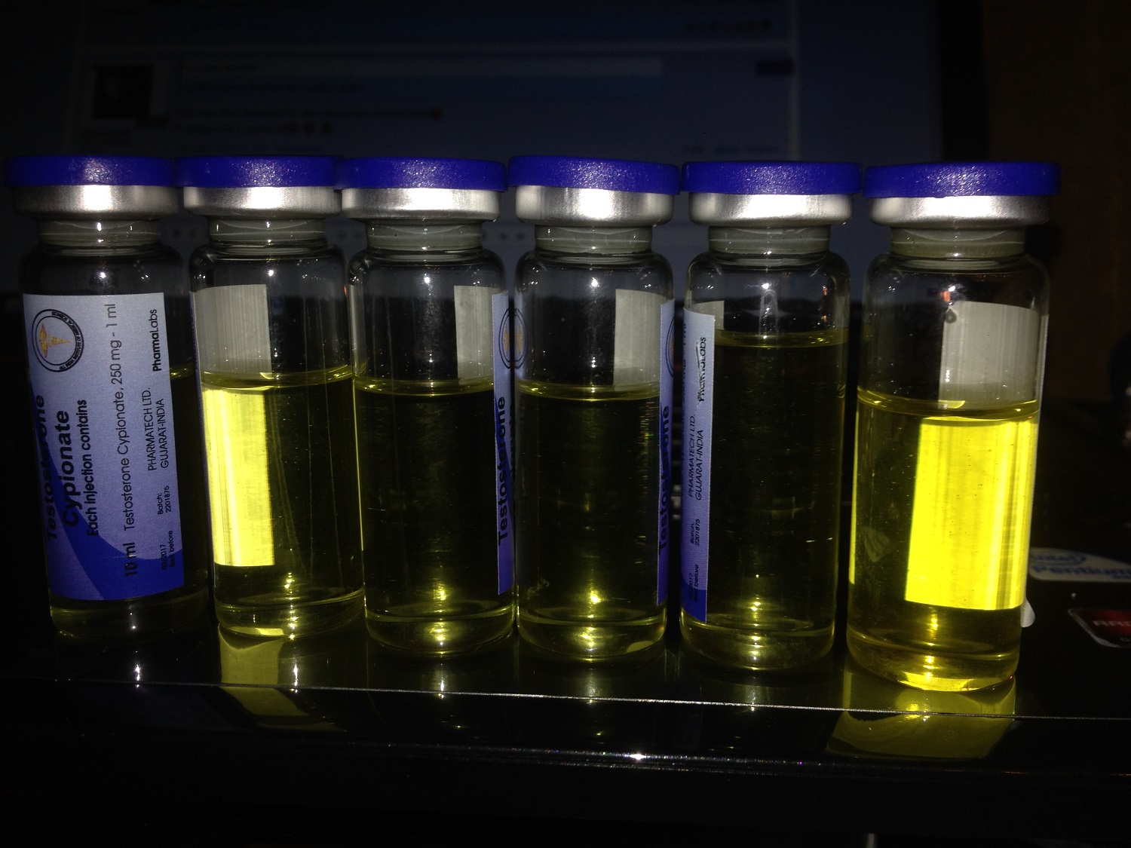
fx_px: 1078
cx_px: 566
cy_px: 424
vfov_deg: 42.9
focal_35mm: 33
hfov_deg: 55.4
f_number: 2.4
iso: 50
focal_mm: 4.12
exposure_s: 1/146
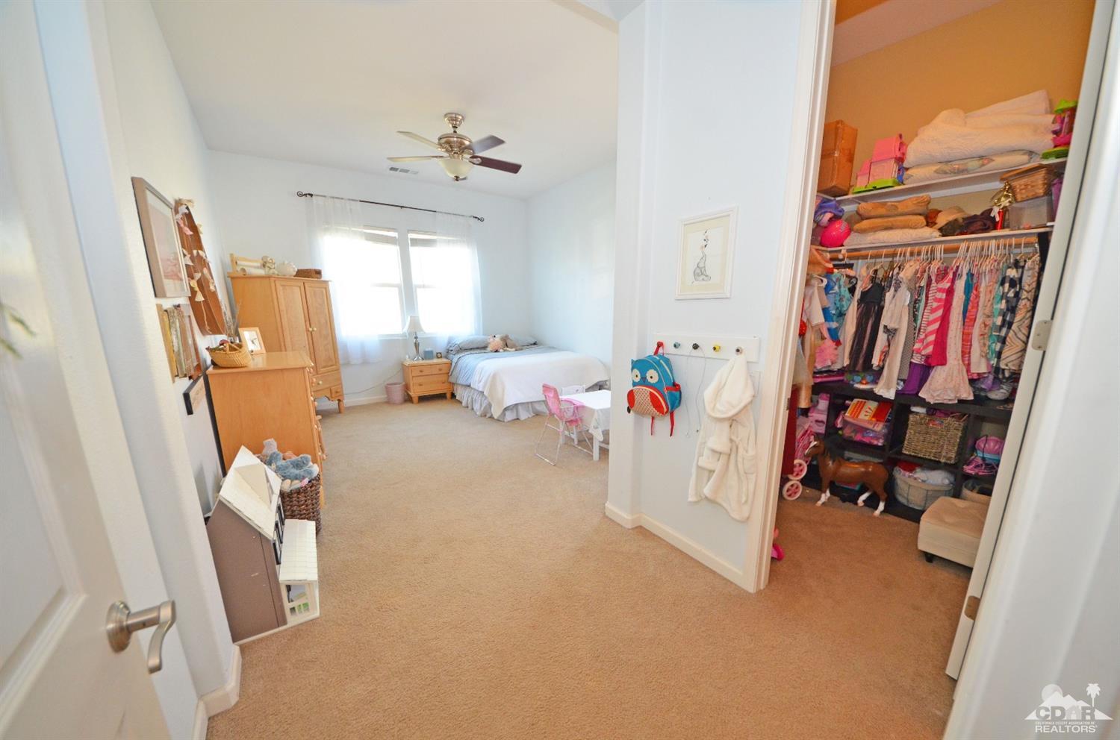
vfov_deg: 89.7
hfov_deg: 112.8
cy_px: 370
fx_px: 372
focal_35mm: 12
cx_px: 560
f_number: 4.5
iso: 800
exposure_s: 1/60
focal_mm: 8
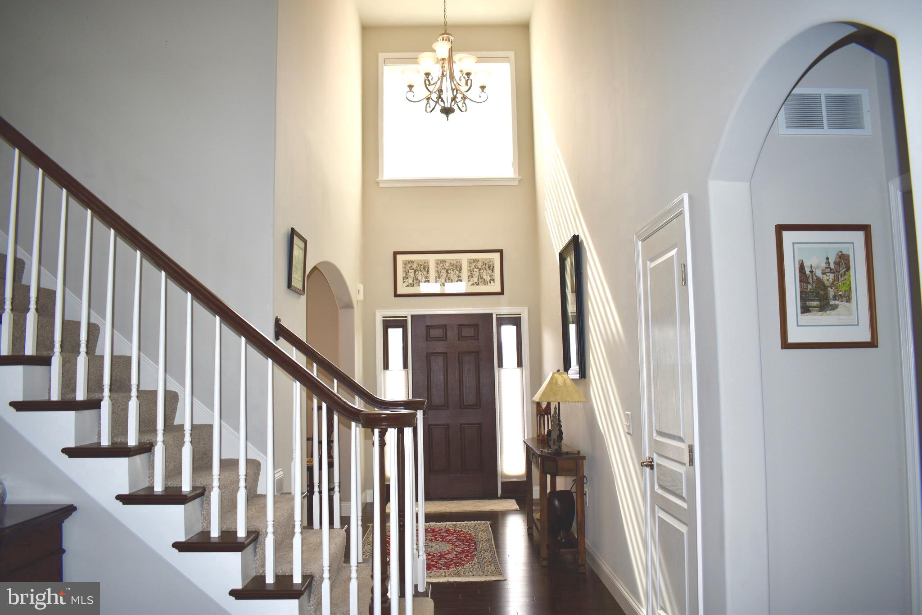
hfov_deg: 67.4
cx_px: 461
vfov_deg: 47.9
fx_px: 691
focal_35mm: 27
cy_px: 308
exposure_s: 1/125
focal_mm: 18
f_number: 3.5
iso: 160
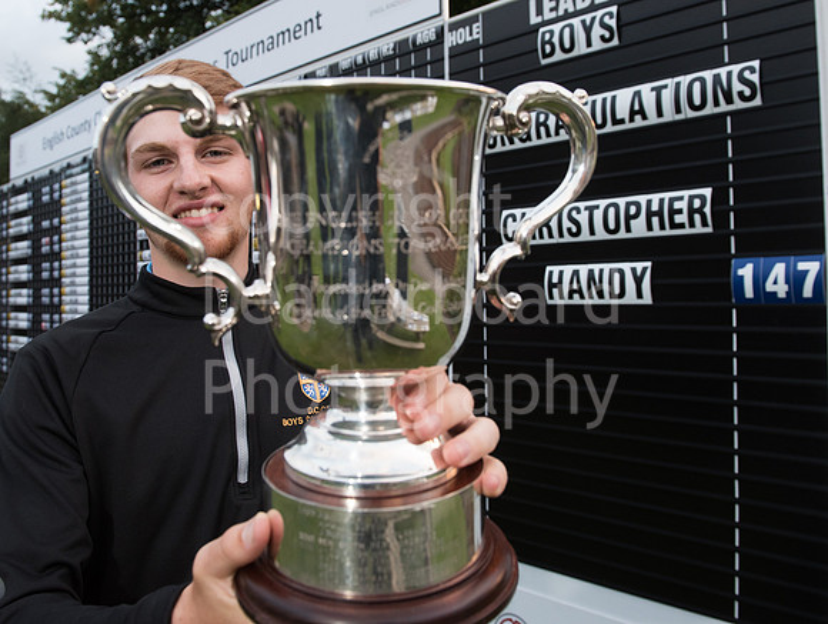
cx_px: 398
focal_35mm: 29
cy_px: 274
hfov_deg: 61.2
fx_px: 700
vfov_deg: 47.9
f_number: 5
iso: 1000
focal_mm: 24
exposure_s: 1/160
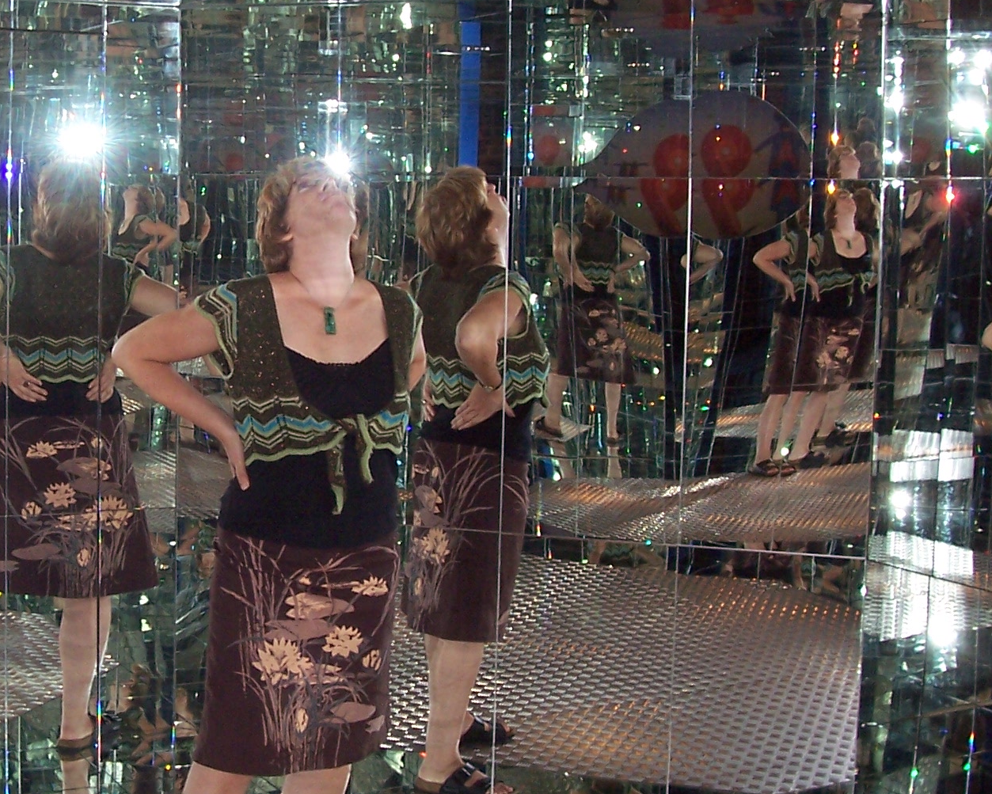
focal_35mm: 61
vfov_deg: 25.0
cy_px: 382
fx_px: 1791
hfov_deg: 30.1
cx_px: 172
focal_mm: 5.6
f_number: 2.7
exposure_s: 1/60
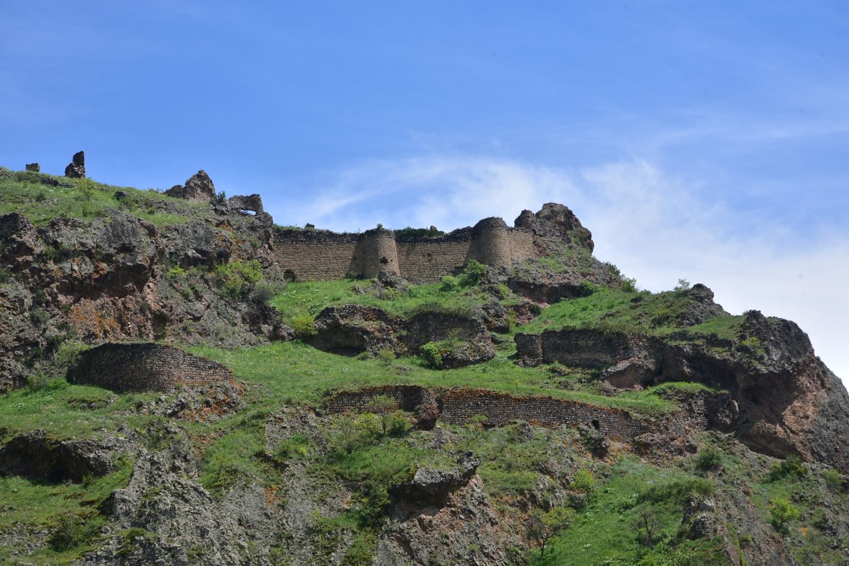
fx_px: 1179
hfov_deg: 39.6
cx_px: 424
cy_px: 283
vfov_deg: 27.0
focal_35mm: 50
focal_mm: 50
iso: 100
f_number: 13
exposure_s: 1/125
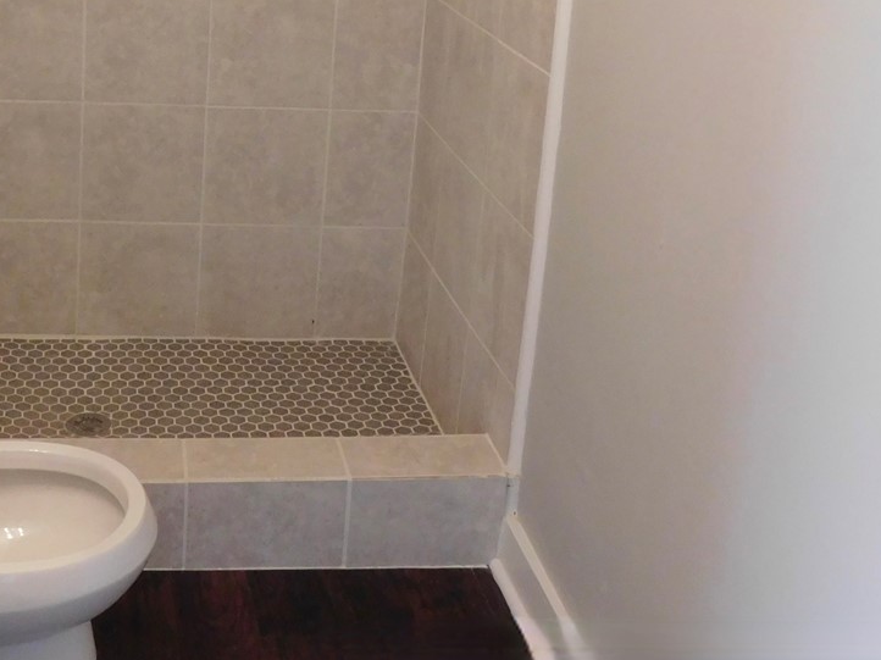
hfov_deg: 36.3
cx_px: 185
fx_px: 1298
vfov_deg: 27.5
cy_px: 67
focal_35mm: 51
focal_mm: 4
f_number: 3
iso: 280
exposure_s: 1/30
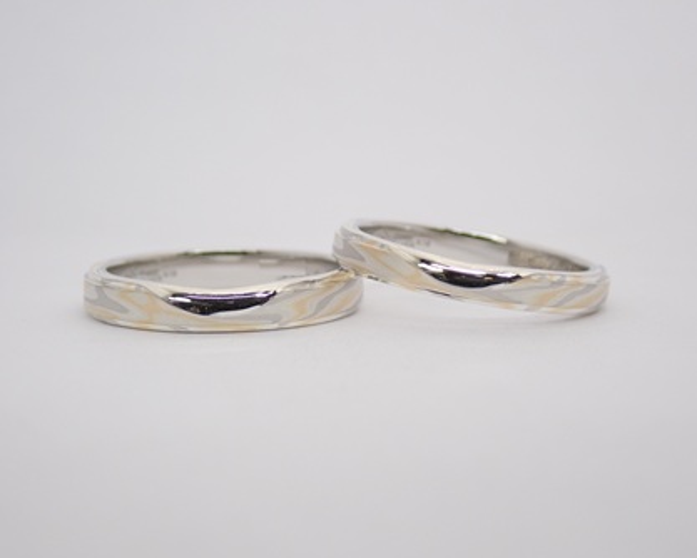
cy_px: 280
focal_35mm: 81
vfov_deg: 19.0
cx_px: 336
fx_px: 1672
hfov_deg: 23.6
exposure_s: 1/125
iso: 200
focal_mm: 13.65
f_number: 4.1
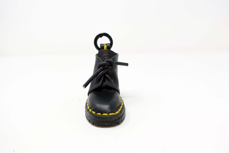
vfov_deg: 53.1
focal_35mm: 24
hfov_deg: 73.7
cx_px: 114
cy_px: 76
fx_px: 153
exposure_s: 1/50
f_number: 3.5
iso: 160
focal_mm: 9.4
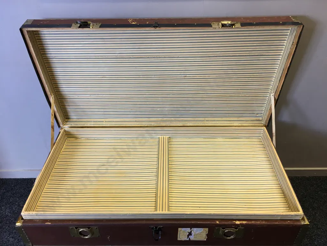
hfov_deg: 61.7
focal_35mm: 29
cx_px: 164
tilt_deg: -35.4
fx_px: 274
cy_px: 123
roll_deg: +0.9
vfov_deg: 48.2
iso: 32
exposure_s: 1/17
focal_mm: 4.15
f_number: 2.2
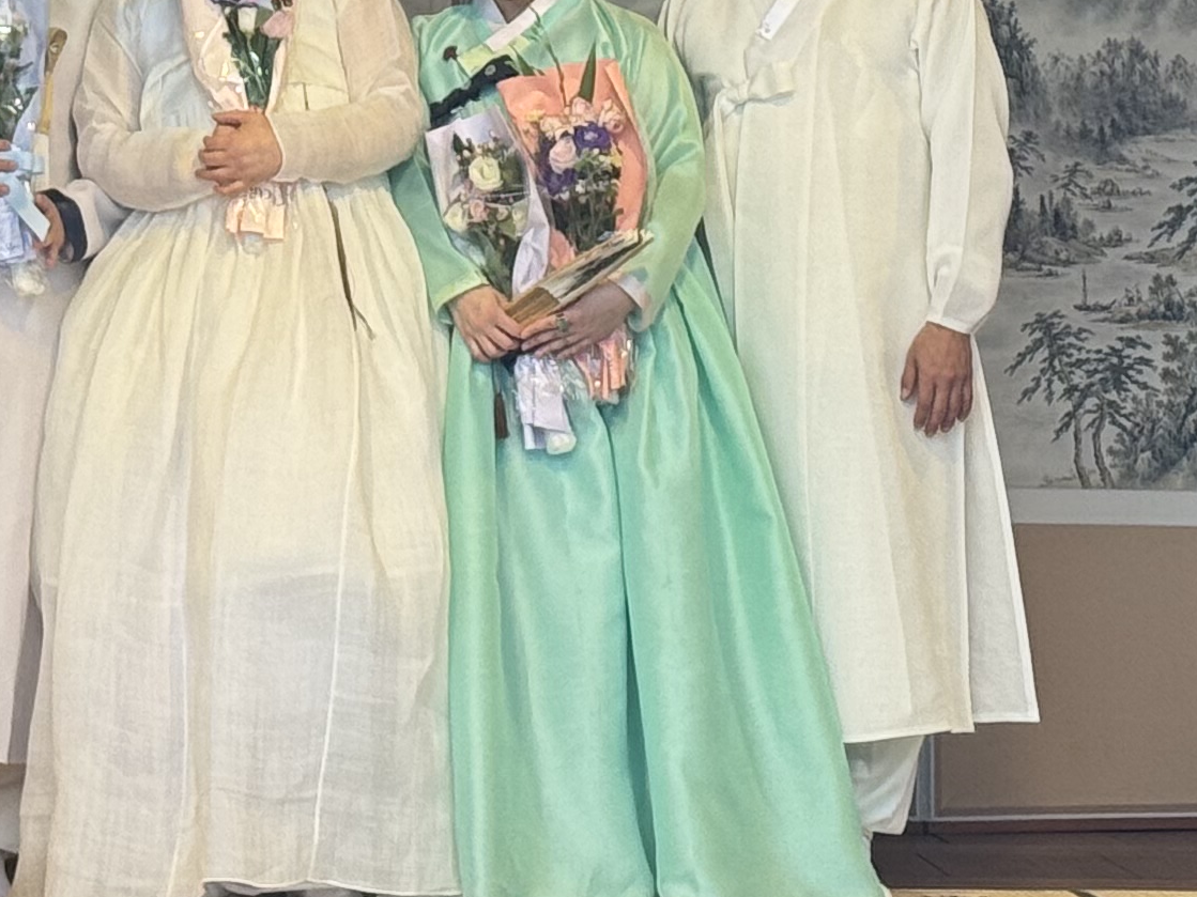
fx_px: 5982
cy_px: -344
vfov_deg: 8.4
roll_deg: +0.7
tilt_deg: +7.8
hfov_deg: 11.4
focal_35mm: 173
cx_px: 362
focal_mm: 6.76
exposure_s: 1/150
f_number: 1.78
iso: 80
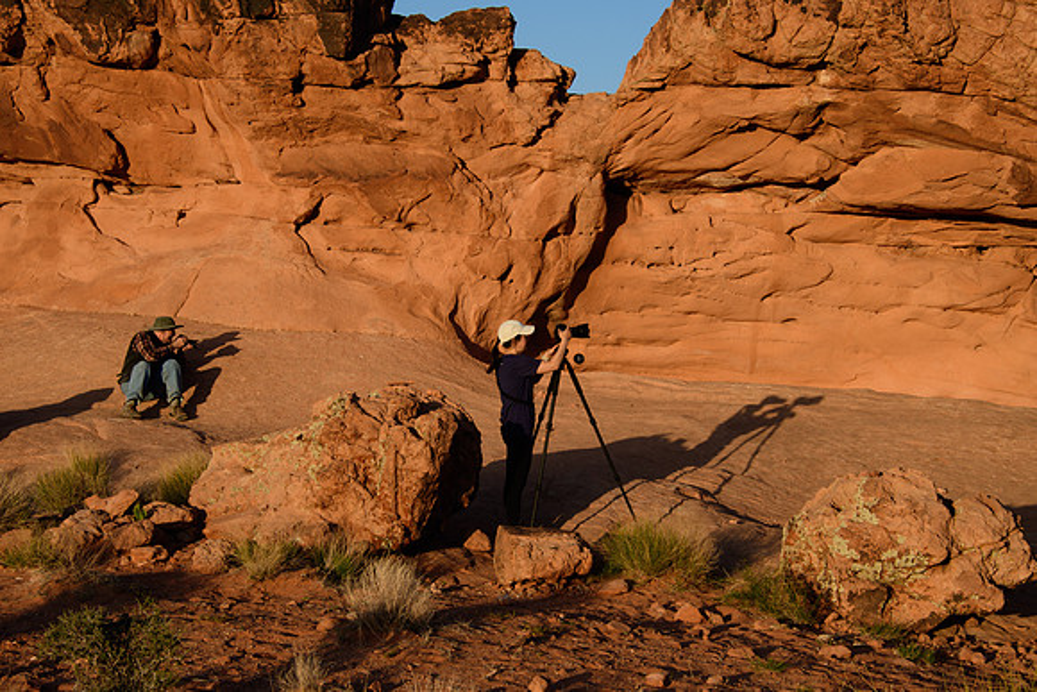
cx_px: 518
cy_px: 346
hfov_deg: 27.0
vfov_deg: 18.2
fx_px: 2161
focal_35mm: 75
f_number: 11
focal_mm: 50
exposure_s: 1/100
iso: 100
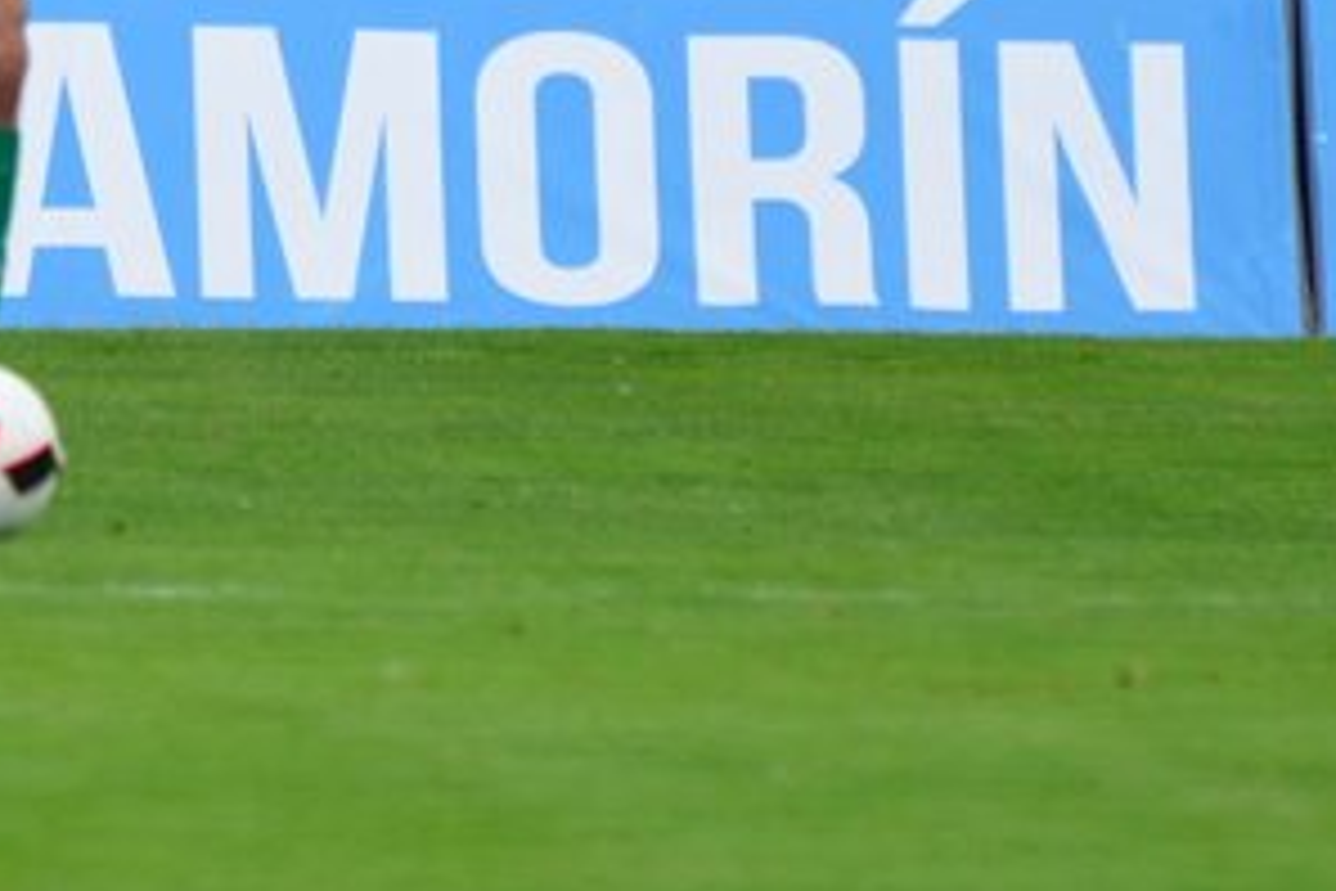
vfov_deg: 1.0
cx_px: -67
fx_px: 50467
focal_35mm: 1360
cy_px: 158
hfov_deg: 1.5
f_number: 5.6
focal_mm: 300
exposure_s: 1/1000
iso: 500
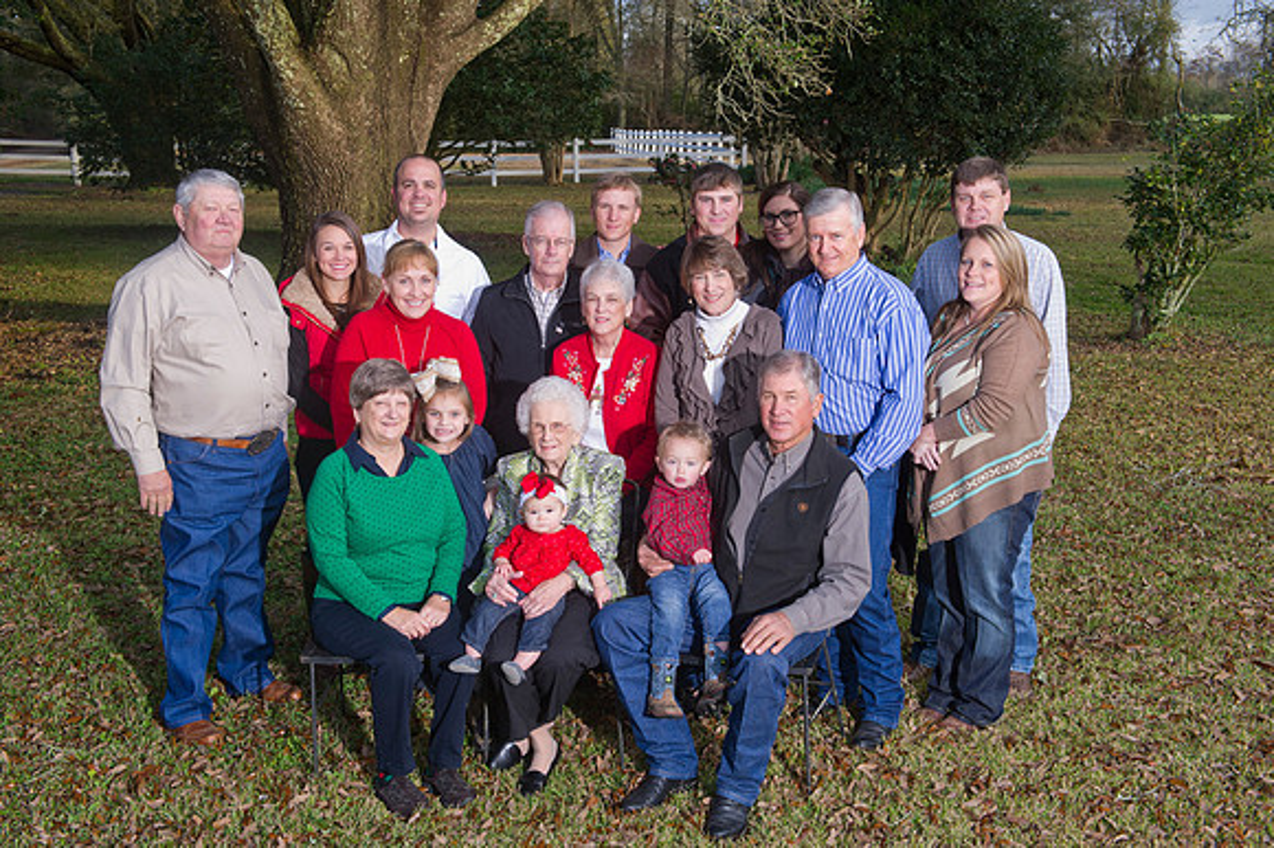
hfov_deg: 44.5
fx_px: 1556
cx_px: 637
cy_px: 424
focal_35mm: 44
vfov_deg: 30.5
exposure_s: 1/200
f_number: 8
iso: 1000
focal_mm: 44
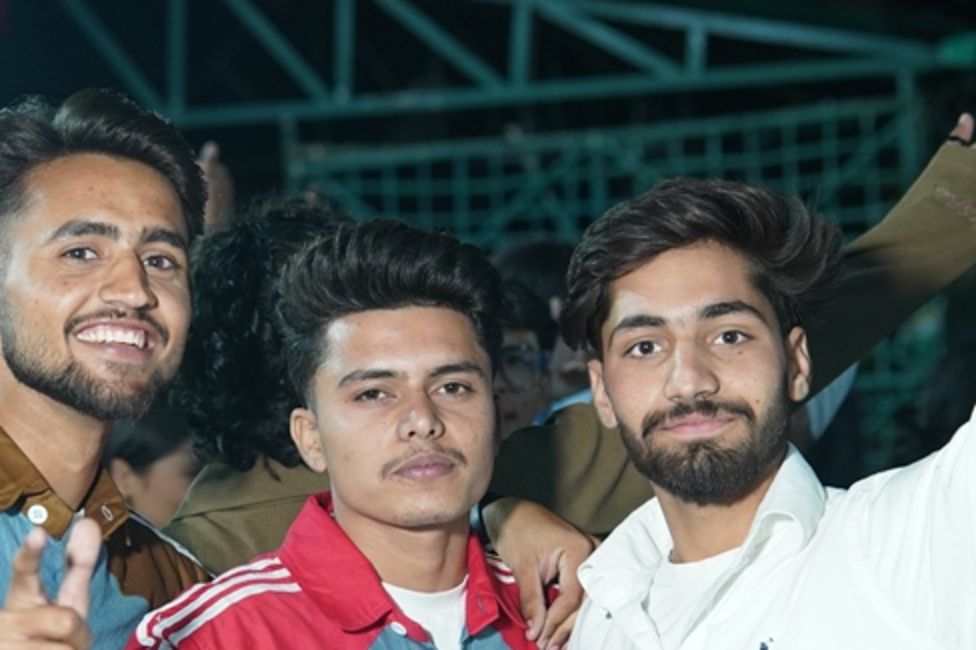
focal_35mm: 123
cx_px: 418
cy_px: 550
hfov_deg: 16.7
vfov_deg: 11.1
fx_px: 3333
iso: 1000
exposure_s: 1/160
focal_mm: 50
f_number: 2.8
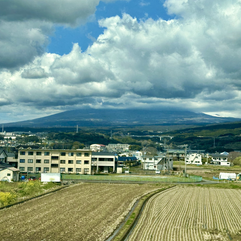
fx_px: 465
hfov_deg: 29.1
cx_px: 131
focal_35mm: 59
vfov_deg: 29.1
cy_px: 125
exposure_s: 1/4785
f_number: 1.78
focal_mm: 6.86
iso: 64
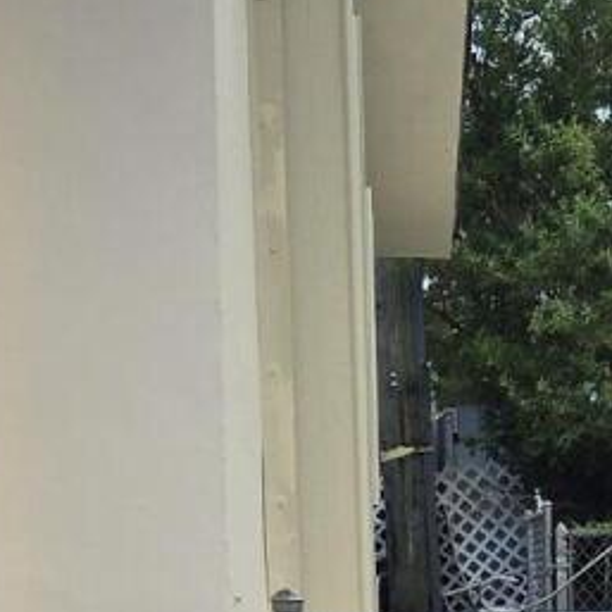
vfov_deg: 10.5
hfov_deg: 10.9
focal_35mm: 158
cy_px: 1029
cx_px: 724
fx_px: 3160
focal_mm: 5.4
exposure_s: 1/444
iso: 25
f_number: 1.8
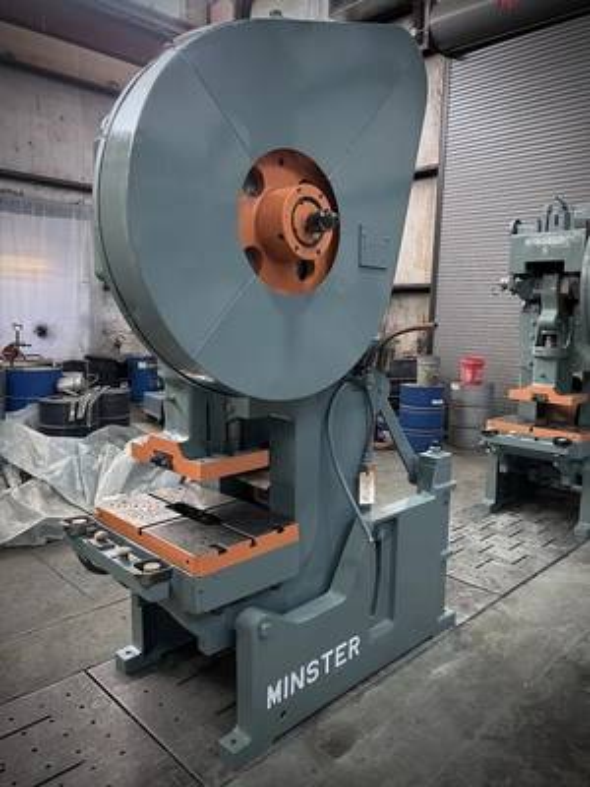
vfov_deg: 67.3
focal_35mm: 26
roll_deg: -1.1
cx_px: 295
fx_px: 591
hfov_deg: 53.1
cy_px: 394
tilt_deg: -7.3
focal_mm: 5.7
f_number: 1.5
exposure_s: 1/60
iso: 320
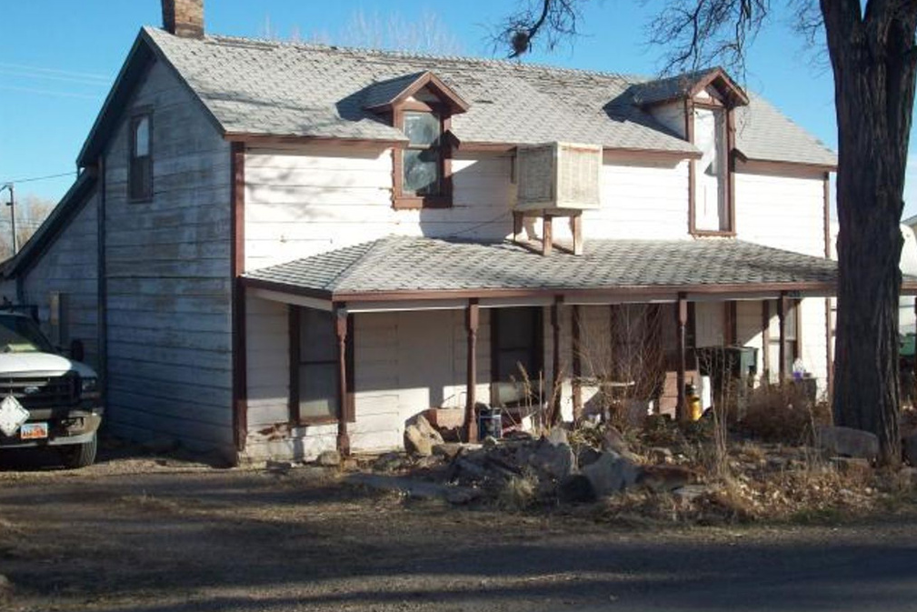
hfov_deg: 35.0
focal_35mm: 57
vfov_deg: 23.8
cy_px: 278
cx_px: 457
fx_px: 1452
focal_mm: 9
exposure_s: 1/196
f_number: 6.9
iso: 80
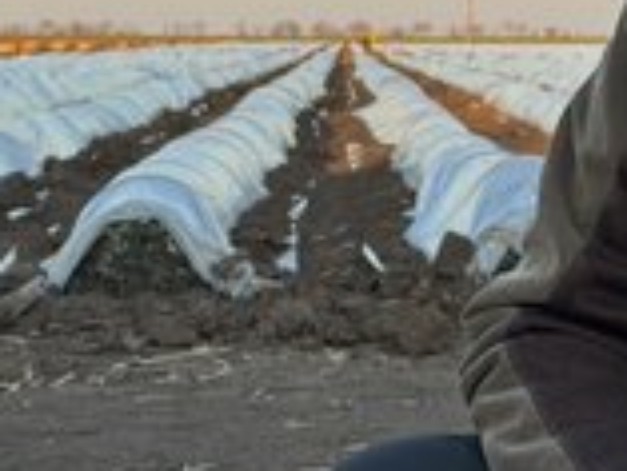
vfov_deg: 12.1
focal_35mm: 122
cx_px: 767
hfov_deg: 15.5
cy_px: 156
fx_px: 2211
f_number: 1.78
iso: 64
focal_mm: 6.86
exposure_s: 1/518
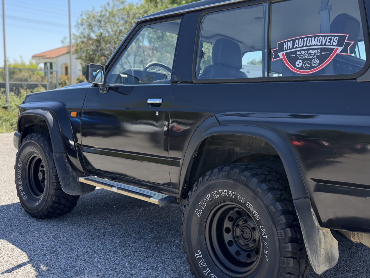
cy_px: 134
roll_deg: -2.9
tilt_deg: -7.8
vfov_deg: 40.7
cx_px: 252
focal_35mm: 35
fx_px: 374
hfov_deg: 51.5
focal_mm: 6.76
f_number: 1.78
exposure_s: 1/1553
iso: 100
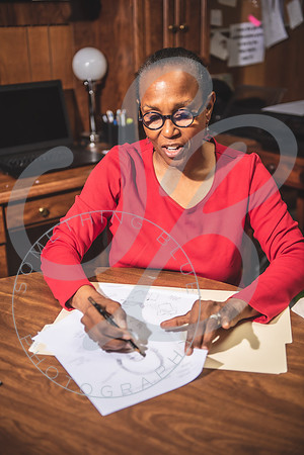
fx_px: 608
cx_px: 152
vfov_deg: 41.1
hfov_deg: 28.1
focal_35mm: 48
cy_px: 228
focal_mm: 48
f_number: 2.8
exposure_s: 1/160
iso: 50
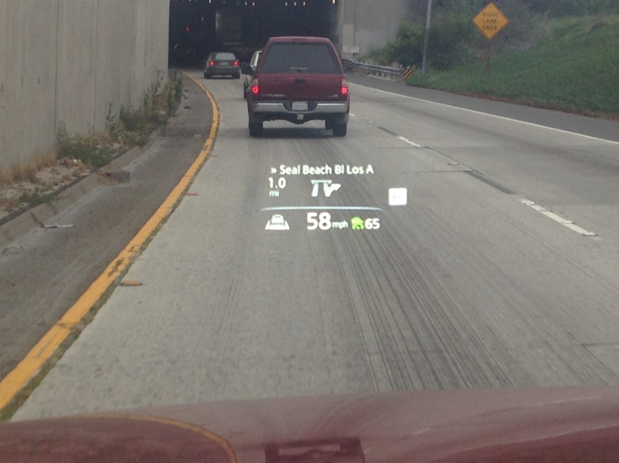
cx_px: 310
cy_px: 232
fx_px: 590
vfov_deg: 42.9
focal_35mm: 33
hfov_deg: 55.4
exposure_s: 1/341
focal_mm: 4.12
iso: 50
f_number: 2.4
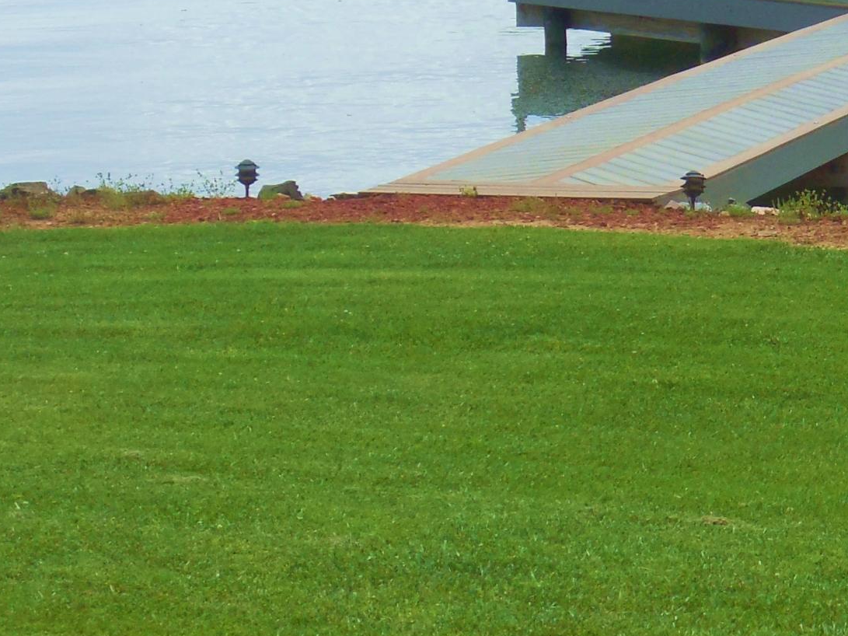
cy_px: 9
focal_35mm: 198
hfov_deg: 9.8
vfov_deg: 7.5
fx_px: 4850
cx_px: 1121
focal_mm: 12.8
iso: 125
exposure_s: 1/400
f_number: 6
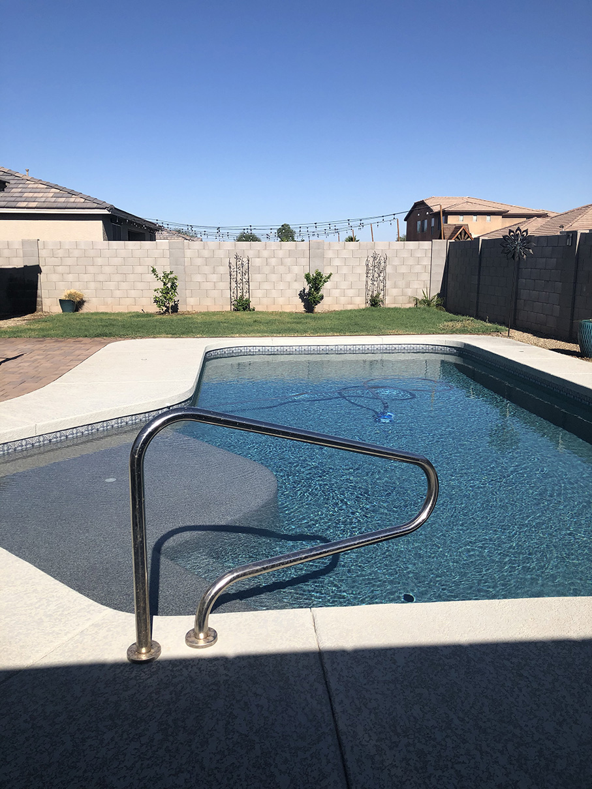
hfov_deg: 49.7
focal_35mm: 28
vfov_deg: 63.5
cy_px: 394
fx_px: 639
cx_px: 296
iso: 20
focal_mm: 3.99
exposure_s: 1/2667
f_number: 1.8
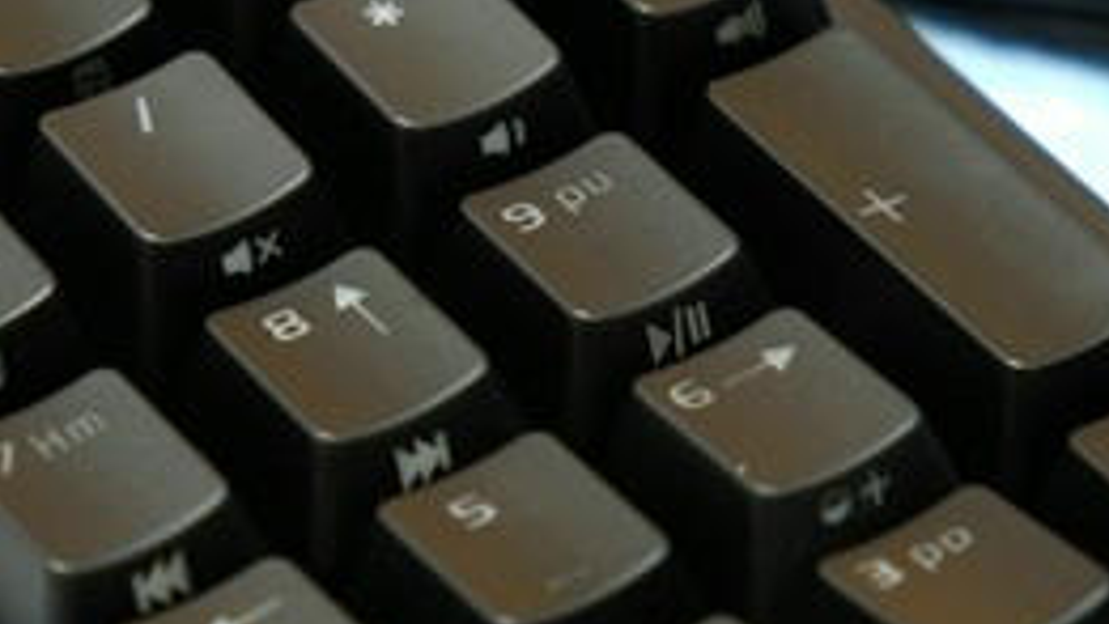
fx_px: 6001
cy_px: 420
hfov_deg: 10.6
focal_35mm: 204
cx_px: 616
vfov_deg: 6.0
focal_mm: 55
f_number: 4
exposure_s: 1.8
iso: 100
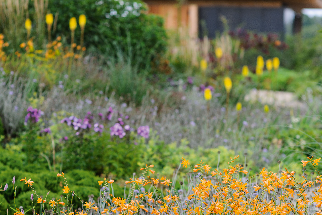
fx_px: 1199
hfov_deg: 15.3
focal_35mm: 134
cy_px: 161
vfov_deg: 10.2
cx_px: 152
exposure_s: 1/125
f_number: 2.8
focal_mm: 85
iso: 100
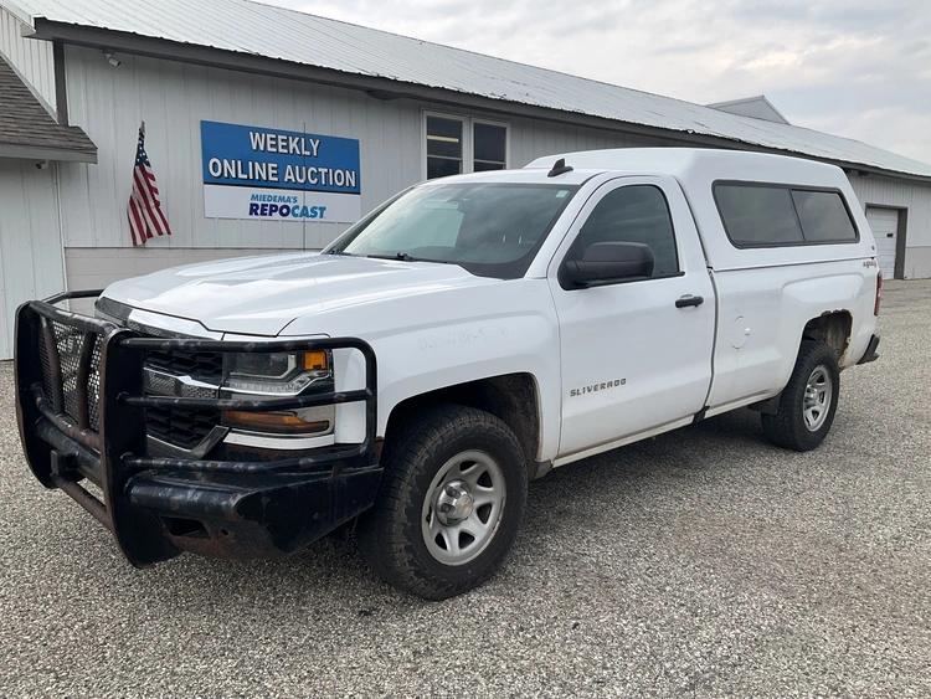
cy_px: 350
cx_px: 466
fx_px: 780
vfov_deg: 48.3
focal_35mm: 29
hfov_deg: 61.6
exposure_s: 1/739
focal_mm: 3
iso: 25
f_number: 1.8
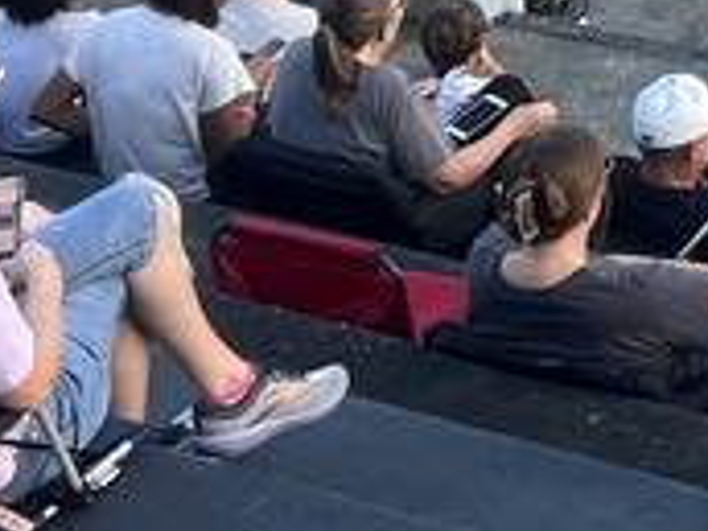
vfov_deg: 9.1
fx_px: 3170
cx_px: 1461
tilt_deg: -18.8
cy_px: -453
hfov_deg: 11.4
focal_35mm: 155
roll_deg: +0.3
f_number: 1.5
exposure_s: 1/151
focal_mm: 5.7
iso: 32
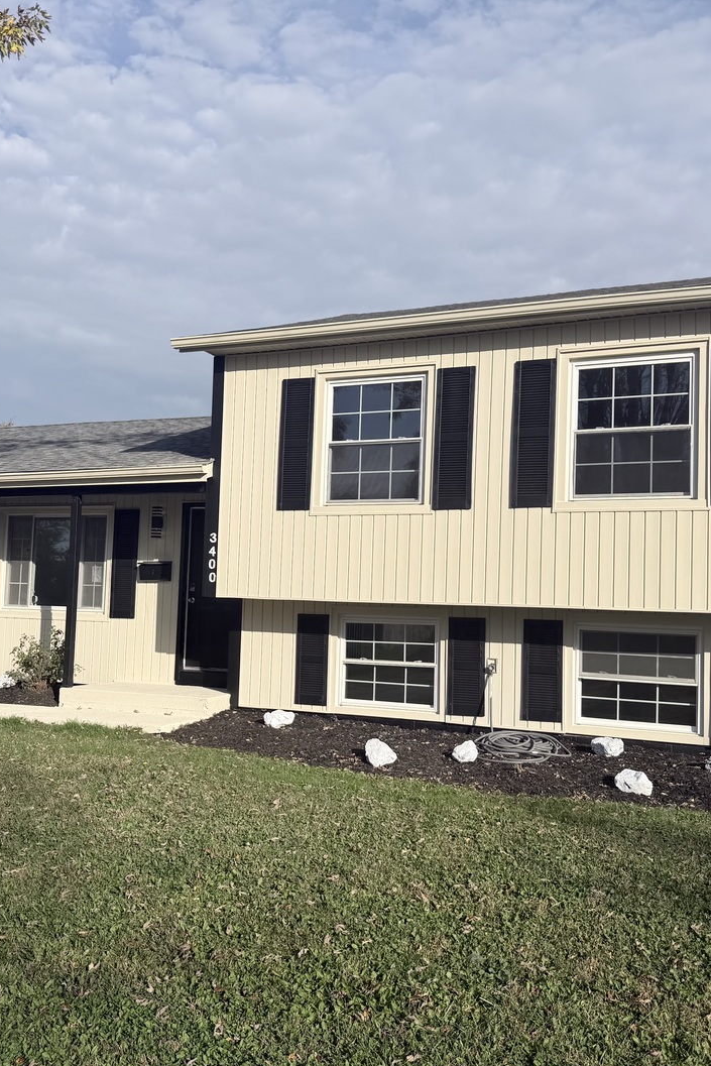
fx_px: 1007
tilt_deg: +4.7
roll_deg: -1.8
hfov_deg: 38.7
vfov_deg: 55.8
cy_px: 544
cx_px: 275
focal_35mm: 34
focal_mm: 6.76
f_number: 1.78
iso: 80
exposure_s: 1/7353
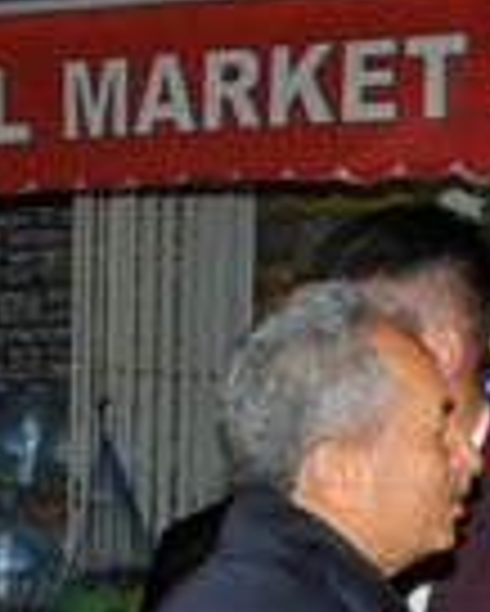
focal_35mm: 132
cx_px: -54
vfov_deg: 13.9
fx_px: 2390
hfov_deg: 11.5
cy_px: 857
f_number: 6.3
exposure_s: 1/60
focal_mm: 20
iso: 640
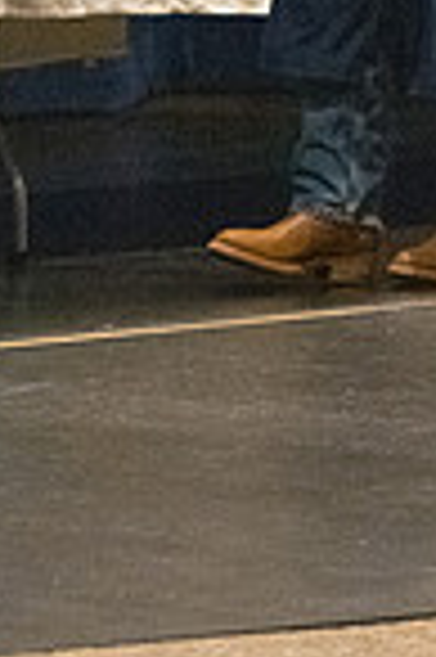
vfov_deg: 4.2
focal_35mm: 483
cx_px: 110
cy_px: -333
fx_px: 8795
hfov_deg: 2.8
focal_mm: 105
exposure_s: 1/400
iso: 10000
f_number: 3.2
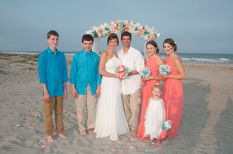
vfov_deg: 43.5
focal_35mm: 30
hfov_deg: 62.0
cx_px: 116
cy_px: 77
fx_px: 194
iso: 100
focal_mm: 20
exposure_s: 1/250
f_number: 7.1
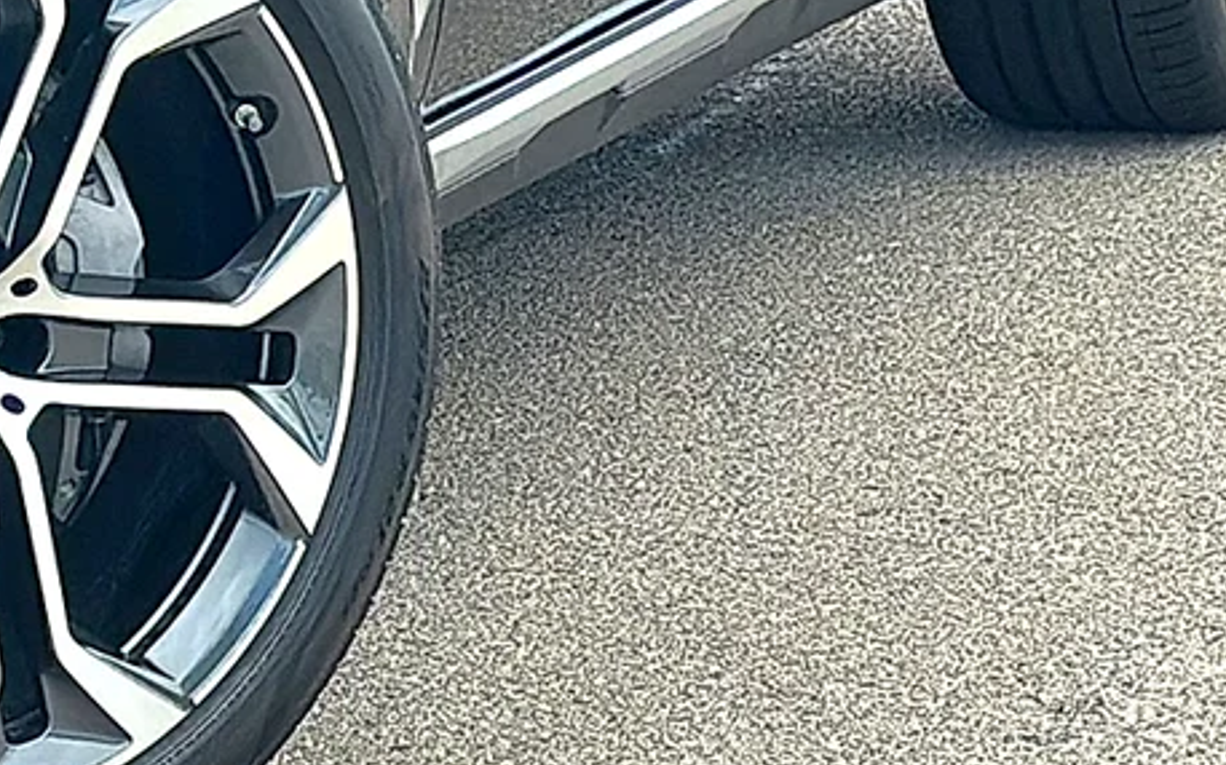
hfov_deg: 12.9
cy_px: 395
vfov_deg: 8.1
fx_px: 5411
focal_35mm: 162
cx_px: 514
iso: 100
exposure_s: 1/2545
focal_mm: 6.86
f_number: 1.78
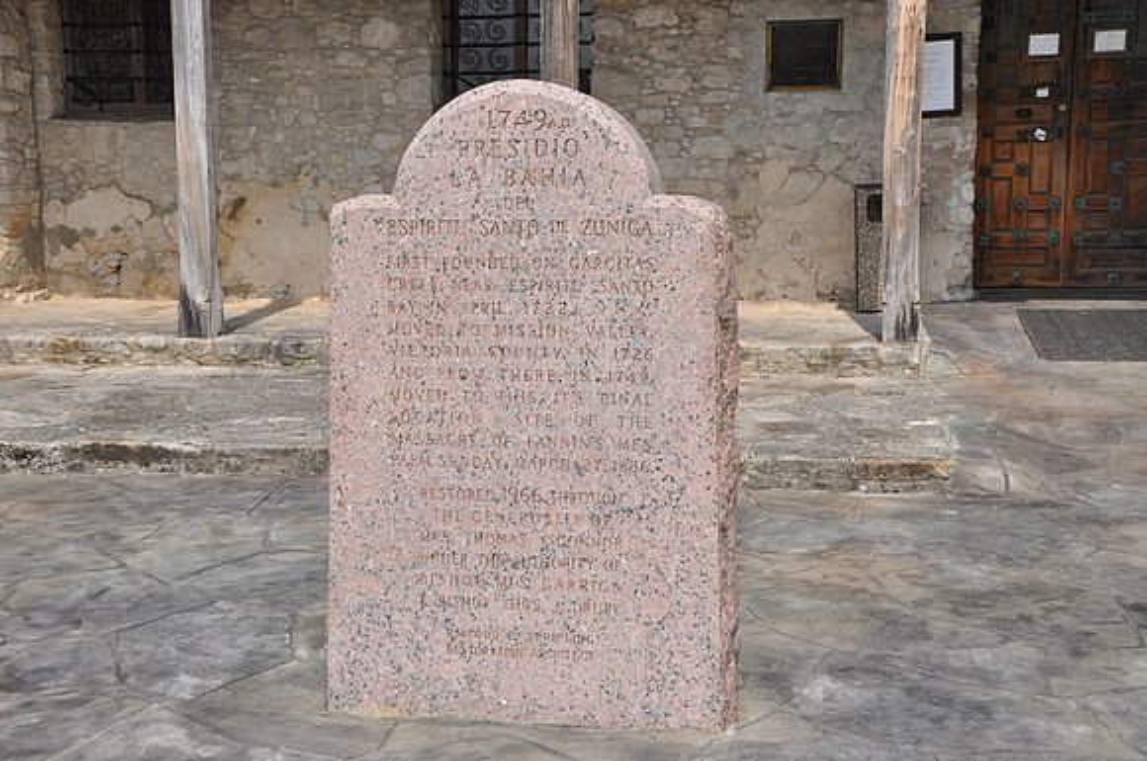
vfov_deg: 26.4
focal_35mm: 51
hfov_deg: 38.9
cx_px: 574
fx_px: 1623
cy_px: 380
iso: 200
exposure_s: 1/320
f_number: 9
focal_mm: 34
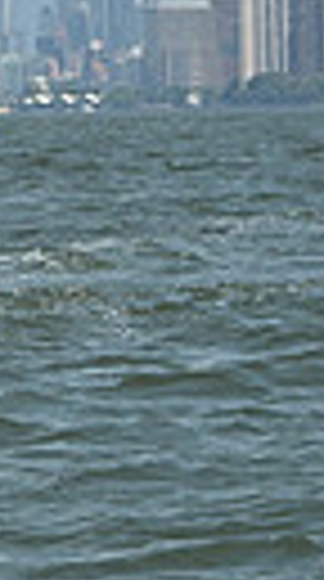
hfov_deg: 2.1
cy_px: 2
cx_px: -950
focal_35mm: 567
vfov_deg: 3.8
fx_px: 8711
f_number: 9
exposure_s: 1/1250
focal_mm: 120
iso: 320
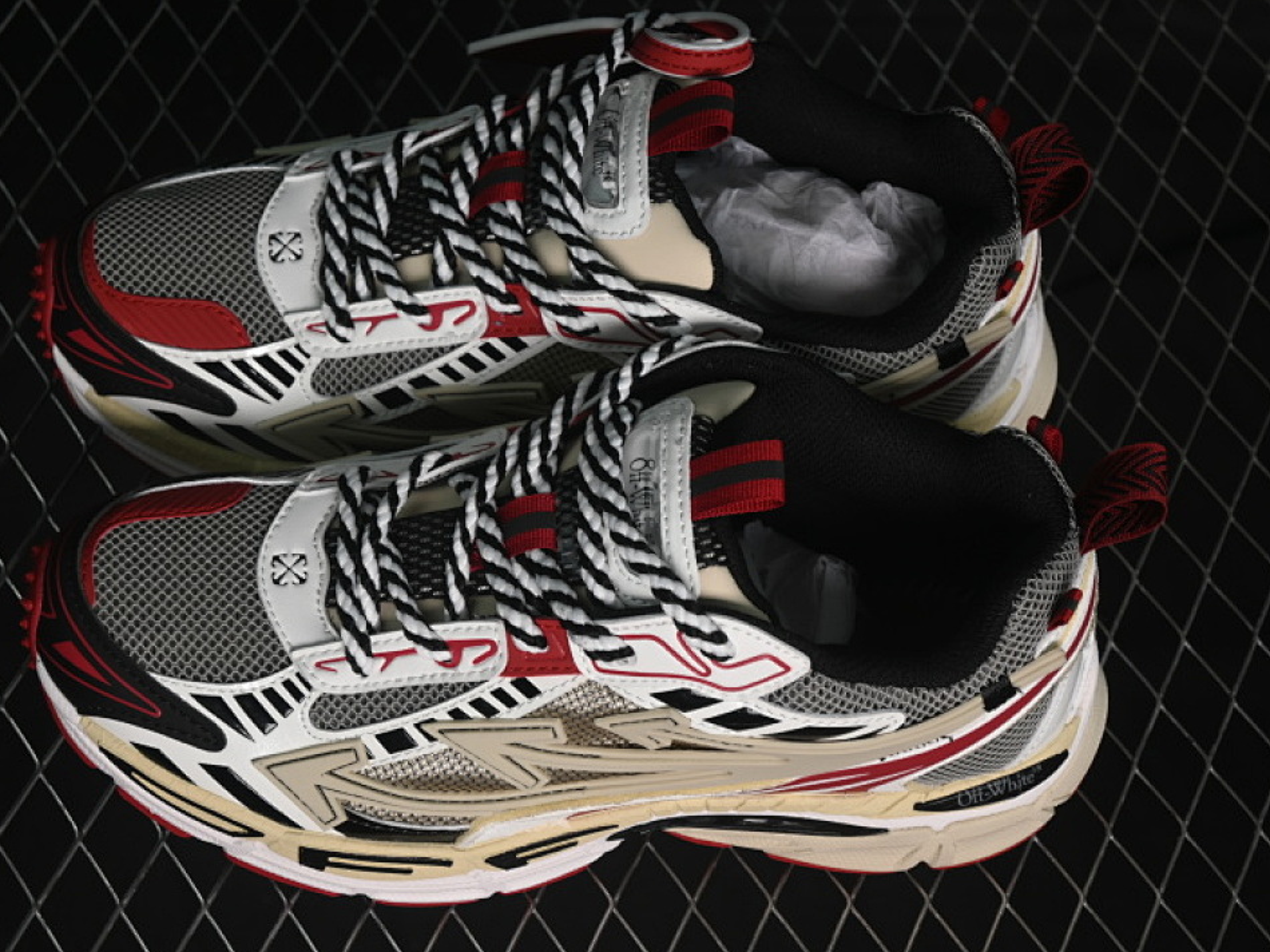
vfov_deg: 18.0
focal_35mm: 82
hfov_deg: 23.8
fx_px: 3008
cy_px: 479
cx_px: 583
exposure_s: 1/60
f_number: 6.3
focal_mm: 50
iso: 160
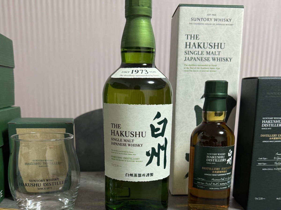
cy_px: 105
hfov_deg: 71.6
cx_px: 140
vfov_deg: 56.8
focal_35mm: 24
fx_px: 195
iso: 125
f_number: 1.78
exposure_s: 1/50
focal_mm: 6.76
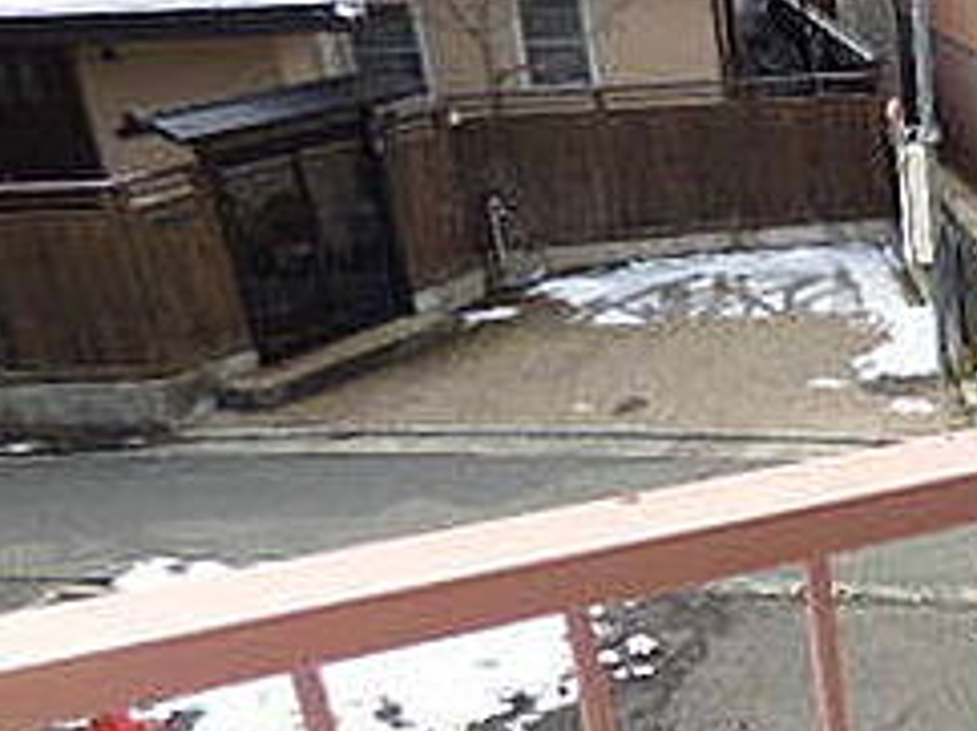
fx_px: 1494
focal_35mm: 53
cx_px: 1227
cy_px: 517
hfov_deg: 29.9
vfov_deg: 27.2
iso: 100
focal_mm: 3.58
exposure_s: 1/640
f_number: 2.8
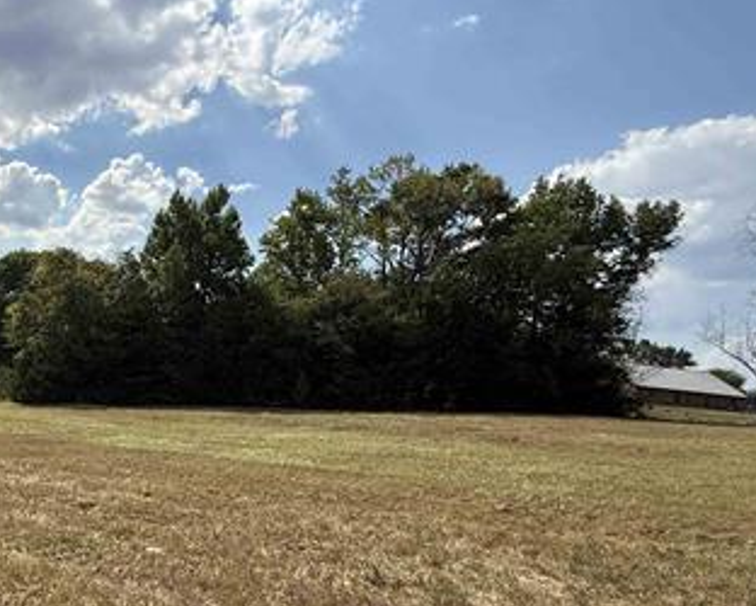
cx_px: 87
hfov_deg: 54.8
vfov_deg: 51.0
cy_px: 381
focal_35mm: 28
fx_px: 627
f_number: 2.2
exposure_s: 1/2976
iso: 50
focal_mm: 2.22
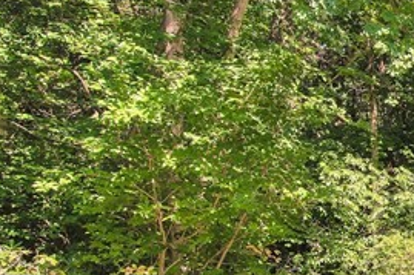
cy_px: 241
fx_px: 701
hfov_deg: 23.1
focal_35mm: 61
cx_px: 689
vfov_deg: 21.8
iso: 200
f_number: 8
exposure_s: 1/250
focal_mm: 16
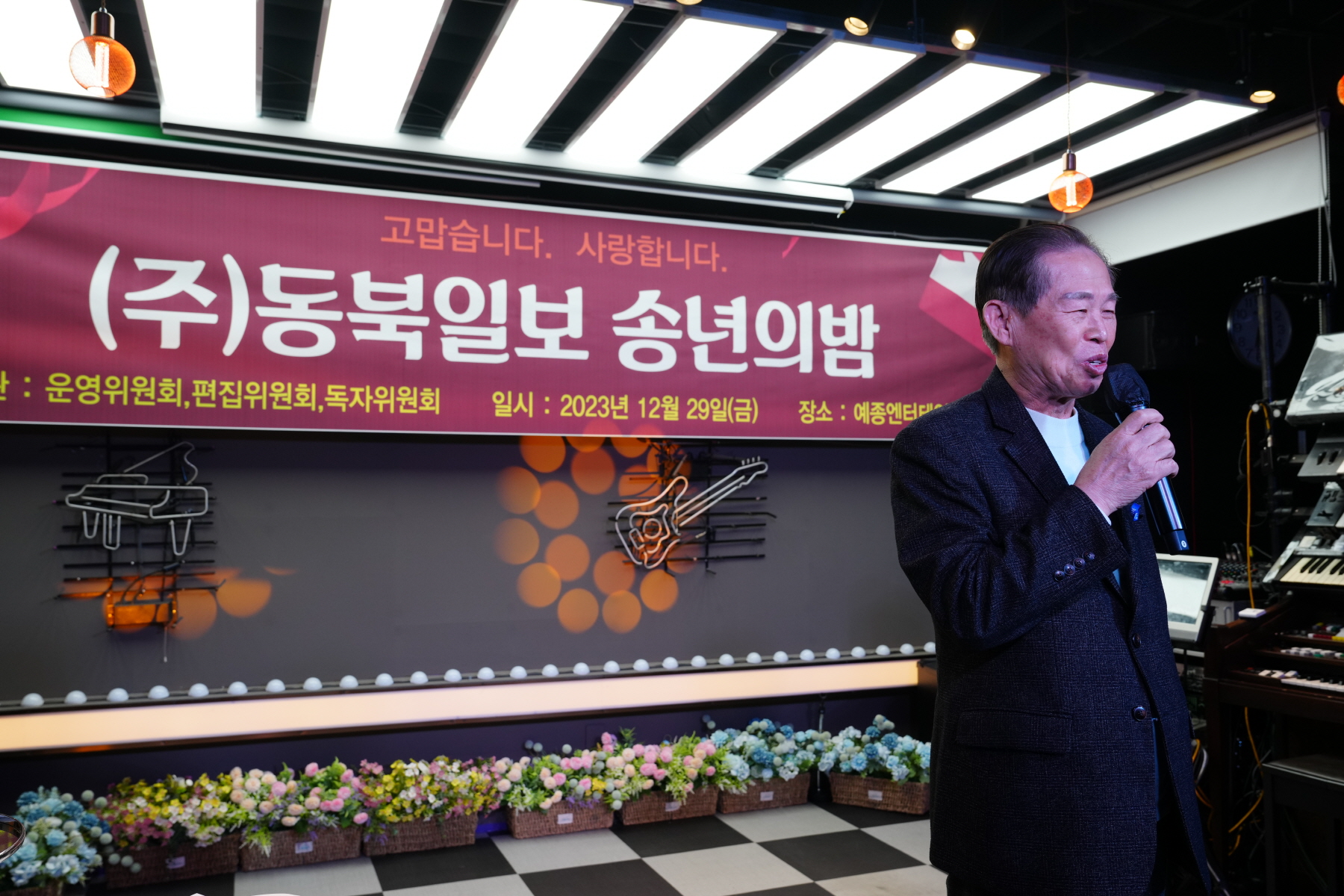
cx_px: 672
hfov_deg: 63.7
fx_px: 1083
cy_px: 448
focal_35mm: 29
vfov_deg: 45.0
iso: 500
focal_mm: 29
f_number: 5.6
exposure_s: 1/160
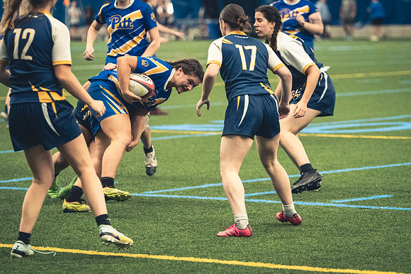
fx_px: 2305
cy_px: 137
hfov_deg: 10.2
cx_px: 206
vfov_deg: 6.8
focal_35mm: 202
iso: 12800
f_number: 2.8
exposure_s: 1/500
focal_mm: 135
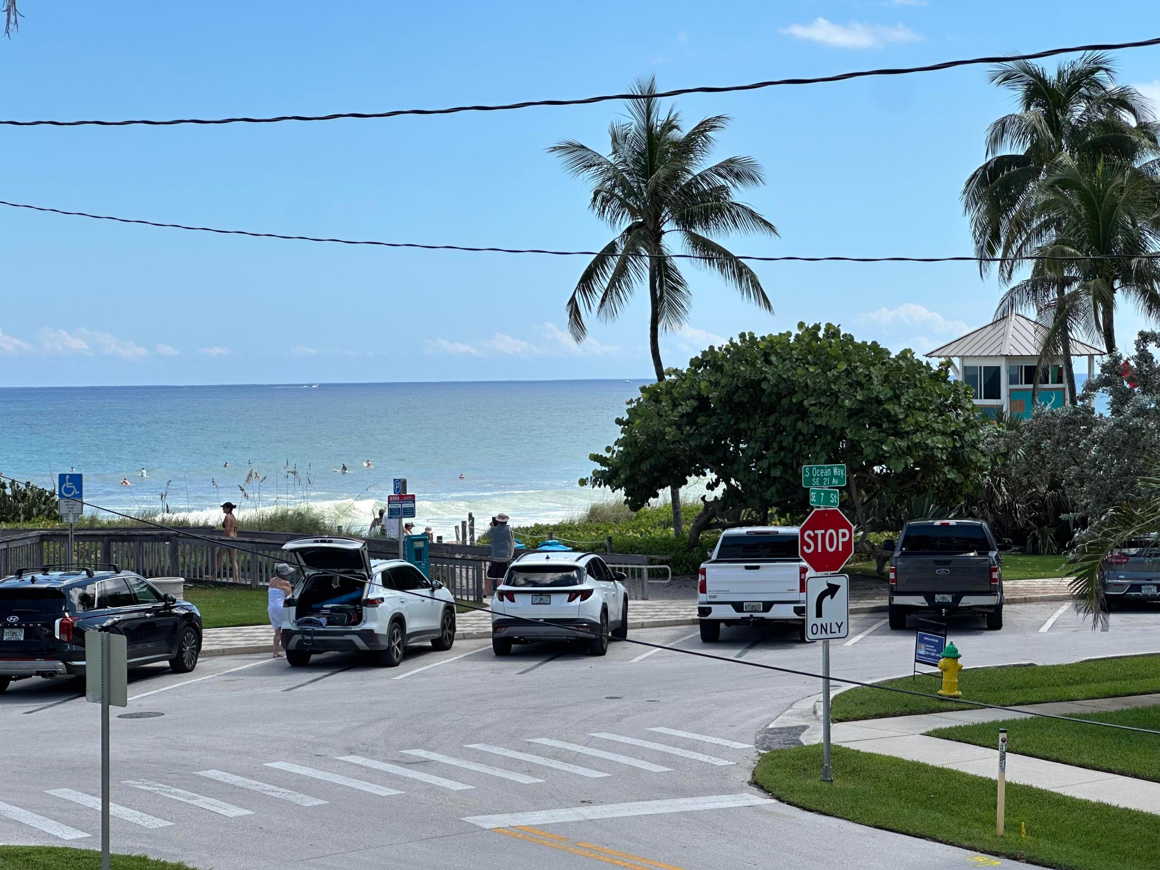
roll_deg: +0.4
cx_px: 580
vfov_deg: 19.1
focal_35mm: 77
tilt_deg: -1.0
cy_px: 435
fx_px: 2580
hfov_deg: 25.3
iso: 32
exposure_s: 1/840
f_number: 2.8
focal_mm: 9
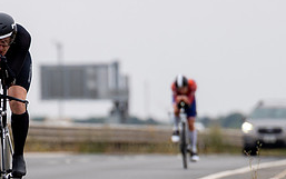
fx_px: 6864
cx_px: 18
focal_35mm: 880
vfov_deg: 1.5
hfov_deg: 2.4
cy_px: 242
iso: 100
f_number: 3.2
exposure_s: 1/800
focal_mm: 200
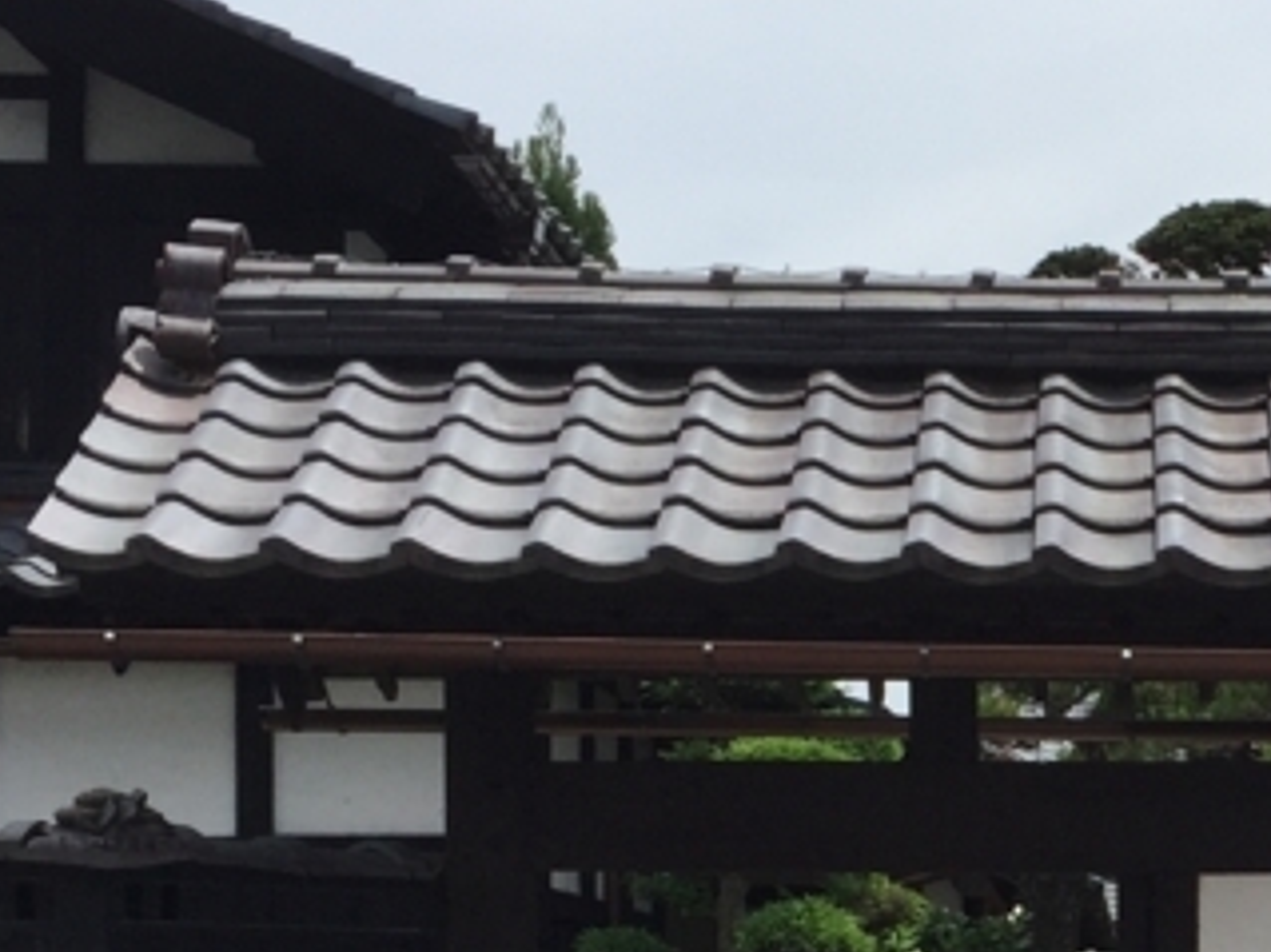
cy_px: 1016
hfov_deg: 20.3
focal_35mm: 93
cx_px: 1339
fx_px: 3413
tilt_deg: +0.7
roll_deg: -0.9
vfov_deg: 15.5
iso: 32
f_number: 2.2
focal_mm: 4.15
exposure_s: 1/2639
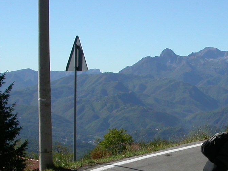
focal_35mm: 91
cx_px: 212
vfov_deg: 16.1
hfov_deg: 21.0
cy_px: 141
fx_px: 599
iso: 100
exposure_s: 1/456
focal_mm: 7.85
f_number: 7.5
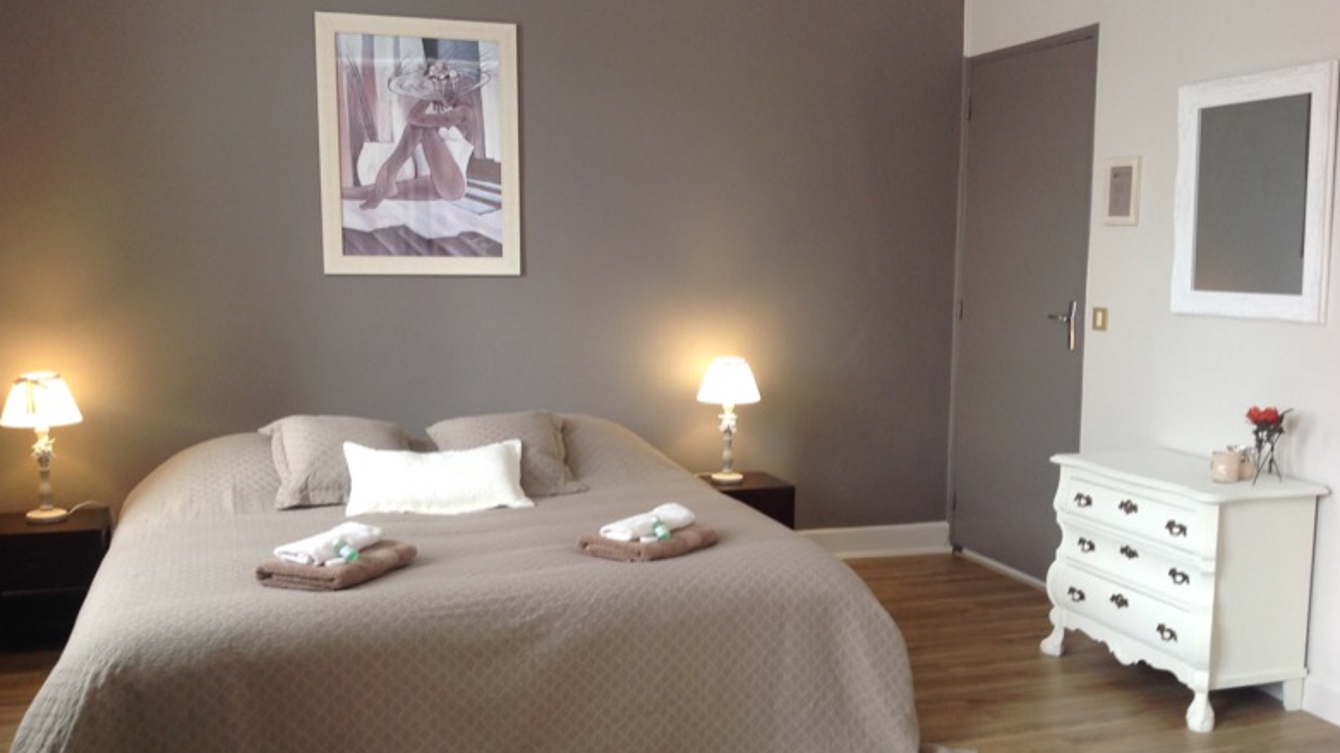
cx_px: 669
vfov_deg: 30.4
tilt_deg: -7.9
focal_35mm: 39
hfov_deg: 51.6
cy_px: 421
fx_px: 1385
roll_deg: -0.3
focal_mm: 4.28
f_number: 2.4
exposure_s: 1/15
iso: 50
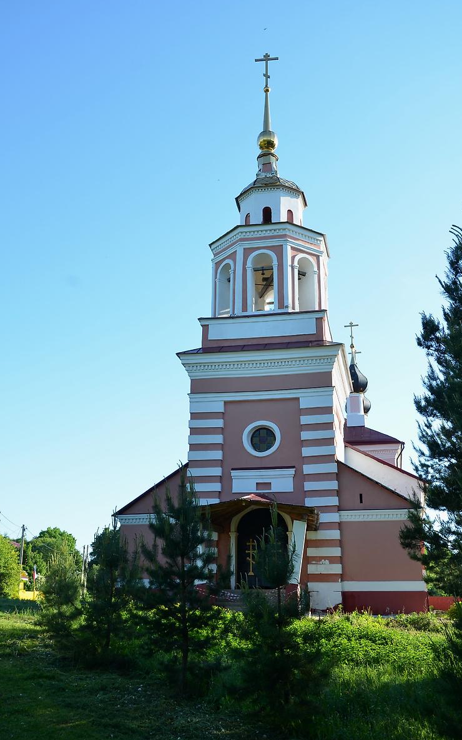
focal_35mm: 34
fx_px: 685
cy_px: 369
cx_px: 238
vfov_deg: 56.7
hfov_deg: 37.2
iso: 200
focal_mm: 22
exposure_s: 1/250
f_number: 8
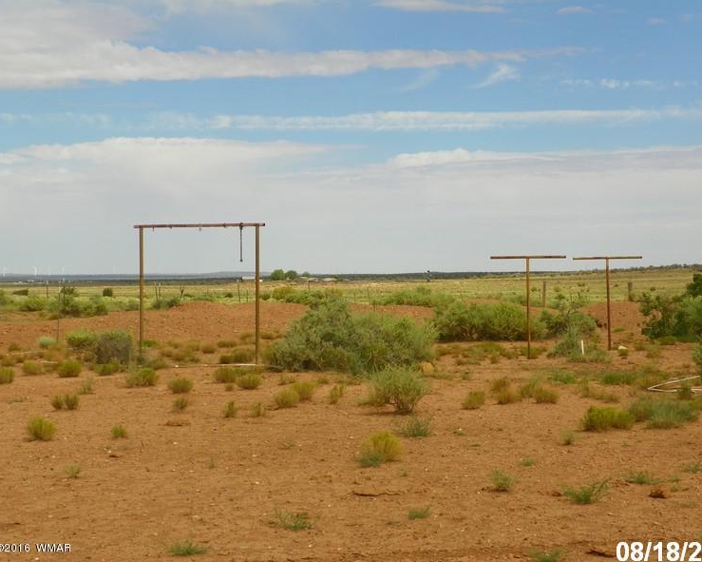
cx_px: 370
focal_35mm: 75
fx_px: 1558
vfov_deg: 20.4
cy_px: 284
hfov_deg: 25.4
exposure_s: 1/320
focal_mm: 12.6
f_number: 5.6
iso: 64
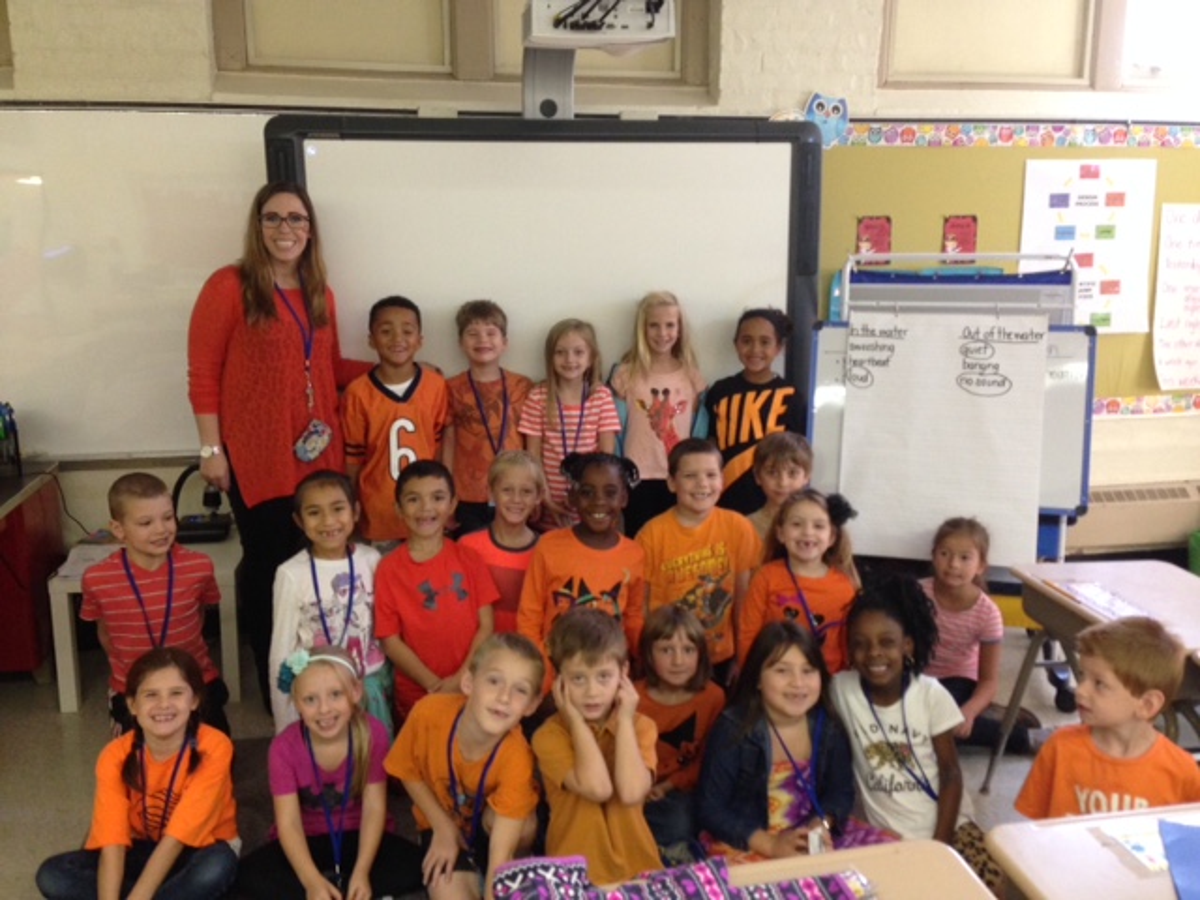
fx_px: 1144
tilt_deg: -12.9
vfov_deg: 42.9
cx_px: 600
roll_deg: -0.1
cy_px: 450
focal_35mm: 33
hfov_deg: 55.4
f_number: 2.4
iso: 200
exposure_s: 1/20
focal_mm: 4.12
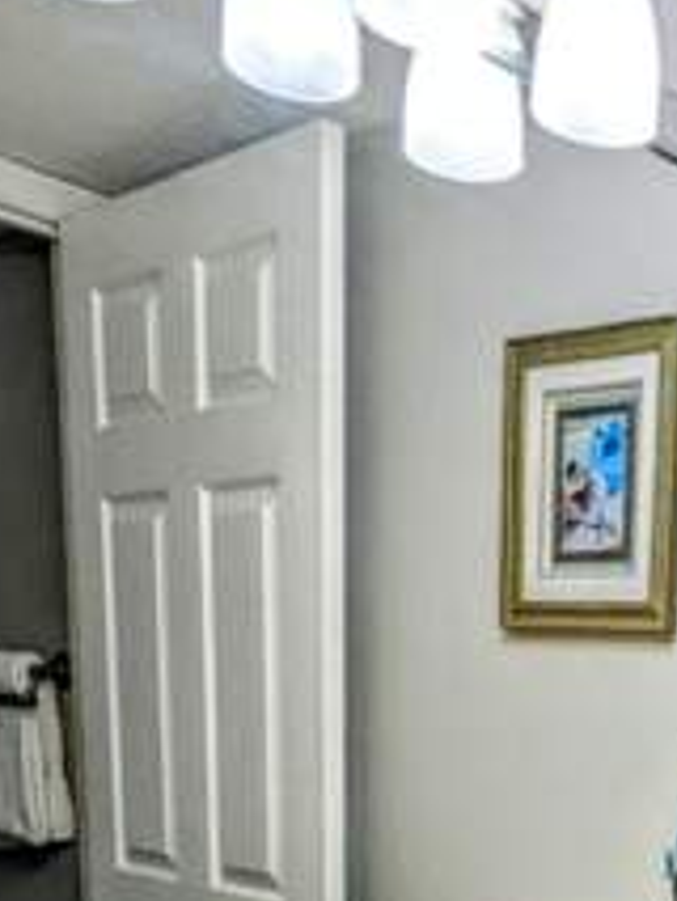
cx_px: 677
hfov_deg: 31.7
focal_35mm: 42
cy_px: 1167
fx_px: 1094
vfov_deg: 33.2
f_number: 2.2
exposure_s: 1/120
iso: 60
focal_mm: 1.83
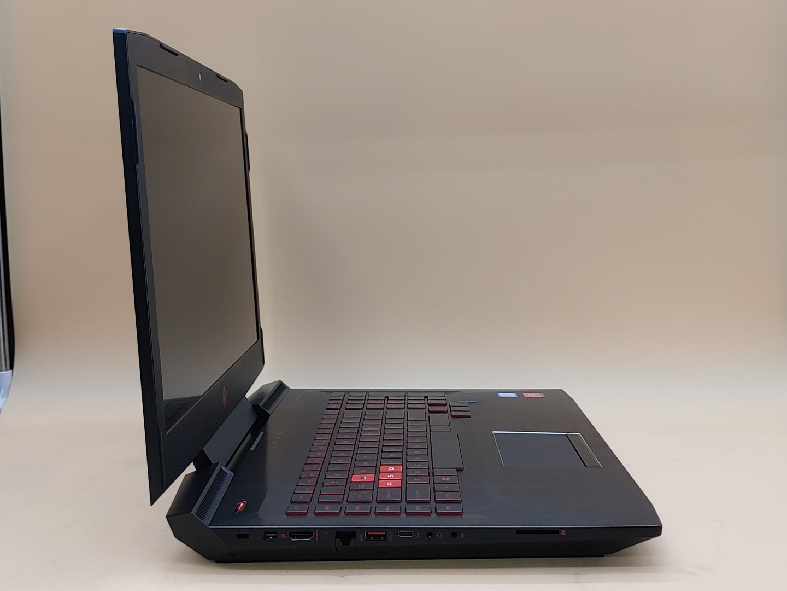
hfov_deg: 41.2
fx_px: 1046
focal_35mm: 46
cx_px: 394
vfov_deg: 31.5
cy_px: 296
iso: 50
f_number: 1.8
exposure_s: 1/75
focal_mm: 4.36
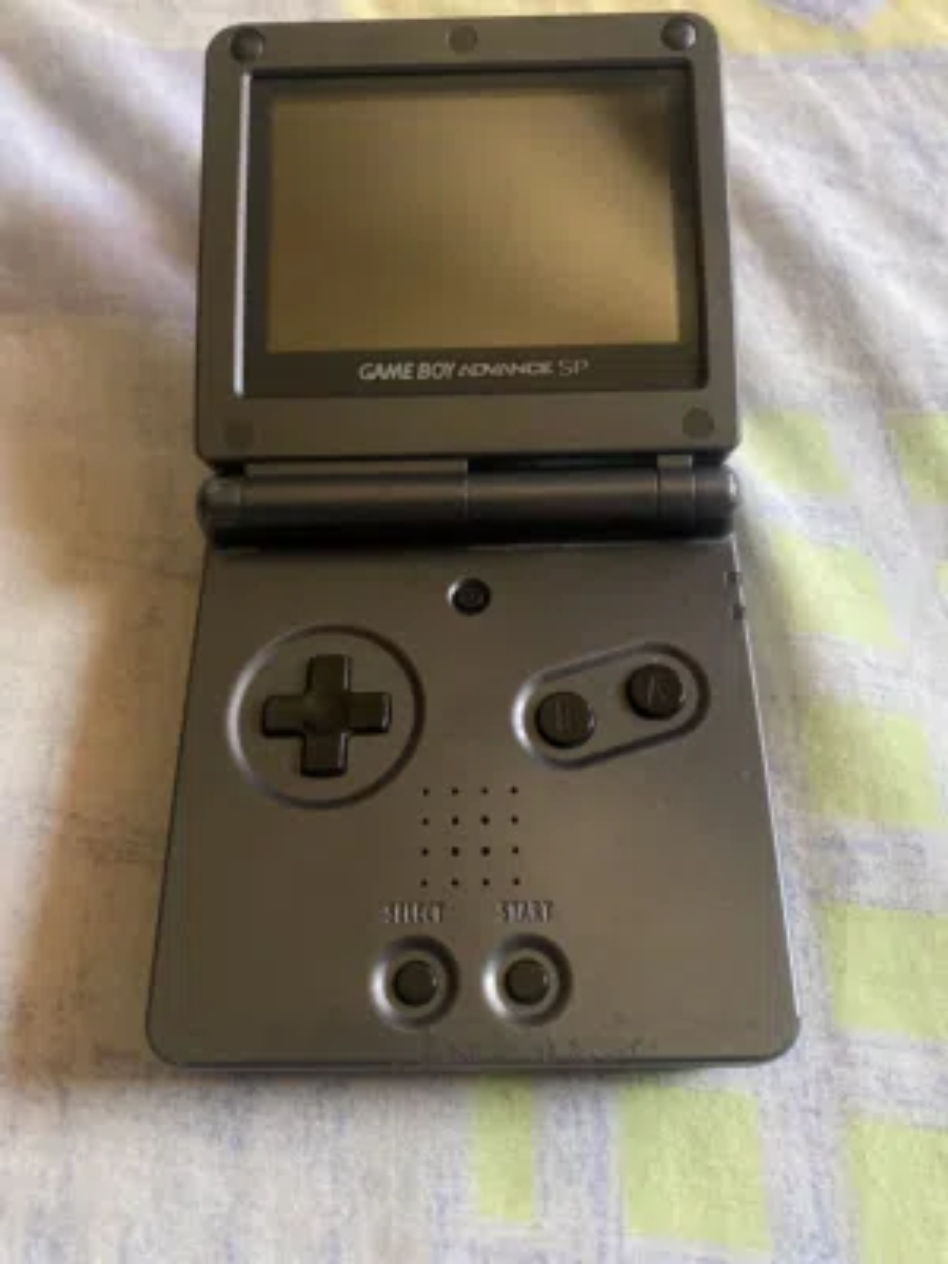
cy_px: 632
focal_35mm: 26
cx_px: 474
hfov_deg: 53.1
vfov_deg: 67.3
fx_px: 949
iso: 800
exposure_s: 1/30
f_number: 1.8
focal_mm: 4.25
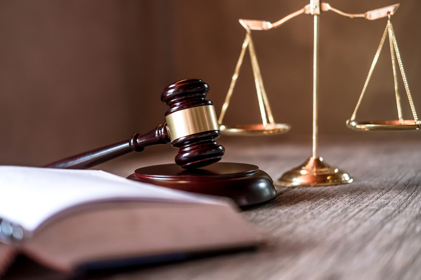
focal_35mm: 54
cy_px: 139
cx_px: 211
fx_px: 631
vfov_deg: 25.0
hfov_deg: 36.9
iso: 400
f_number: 2
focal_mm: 35
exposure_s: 1/80
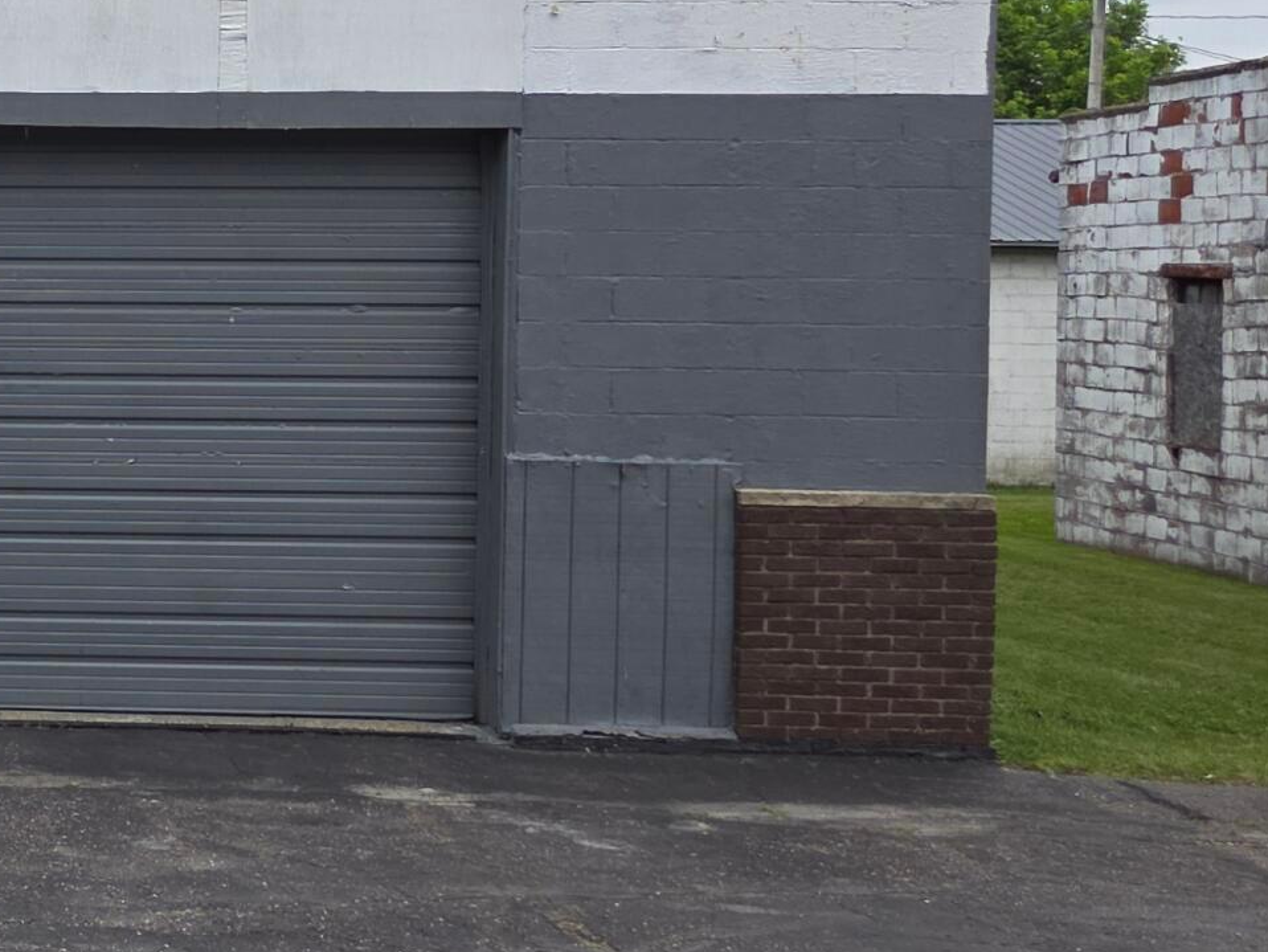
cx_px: -424
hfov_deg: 23.5
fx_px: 2638
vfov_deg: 20.4
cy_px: 295
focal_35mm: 72
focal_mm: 5.4
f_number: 1.8
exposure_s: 1/280
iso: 25
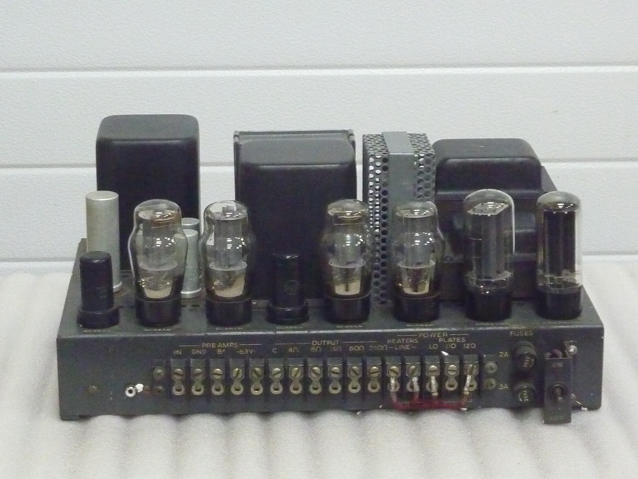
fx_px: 1954
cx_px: 319
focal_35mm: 106
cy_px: 240
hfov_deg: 18.5
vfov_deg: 14.0
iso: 800
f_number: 3.9
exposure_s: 1/25
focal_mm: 9.7
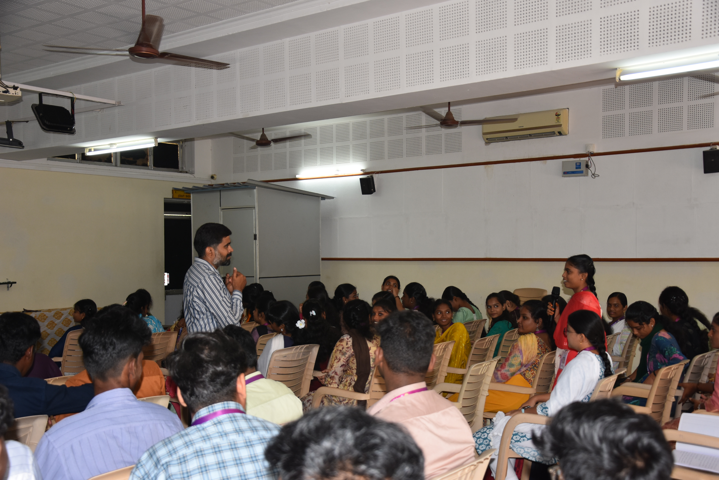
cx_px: 360
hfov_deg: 49.5
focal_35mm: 39
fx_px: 779
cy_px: 240
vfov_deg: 34.2
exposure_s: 1/60
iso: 400
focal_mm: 26
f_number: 4
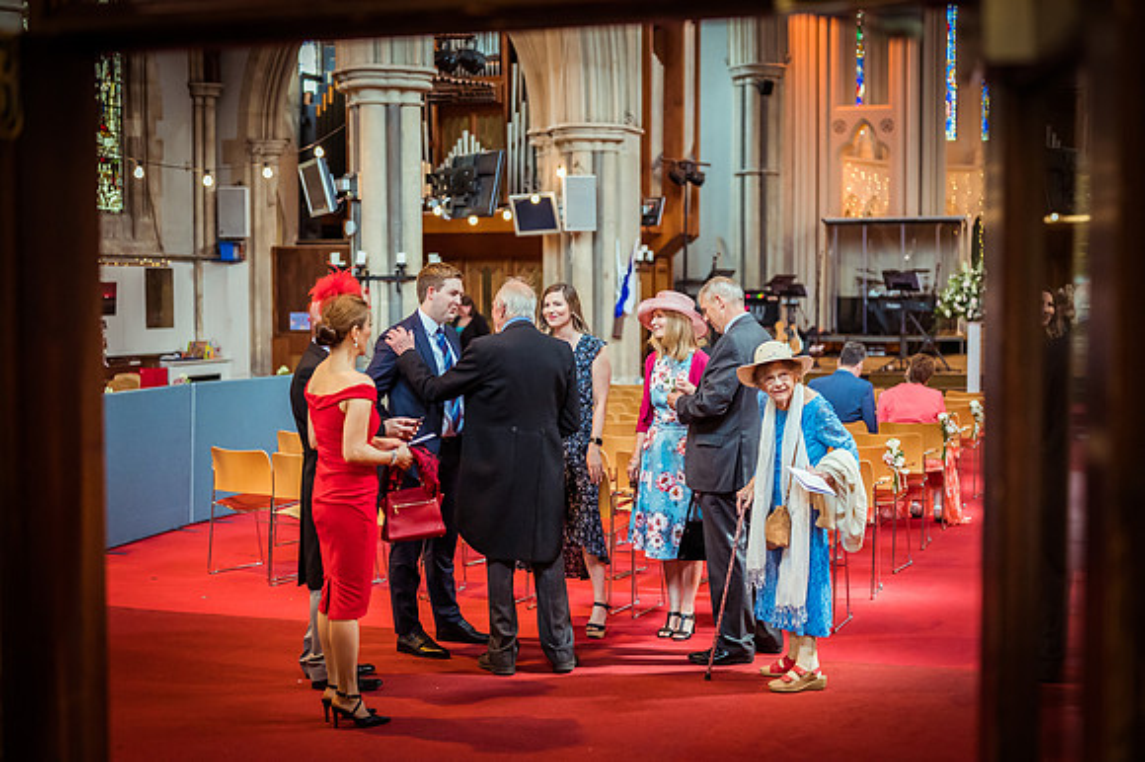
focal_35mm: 50
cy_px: 381
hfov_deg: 39.3
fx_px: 1605
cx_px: 572
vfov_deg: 26.7
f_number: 1.8
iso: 6400
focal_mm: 50
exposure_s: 1/1250
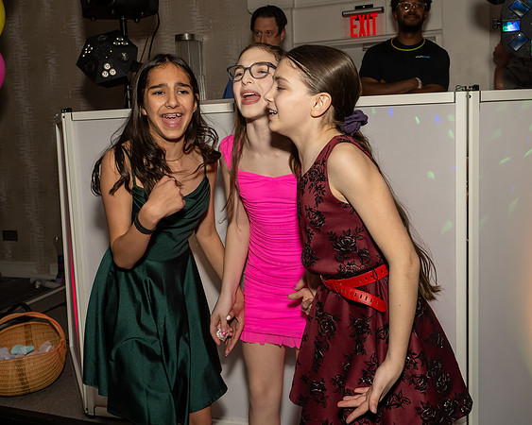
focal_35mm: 33
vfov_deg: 43.7
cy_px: 172
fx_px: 527
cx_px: 263
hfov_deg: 53.6
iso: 800
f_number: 7.1
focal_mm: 17
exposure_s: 1/250
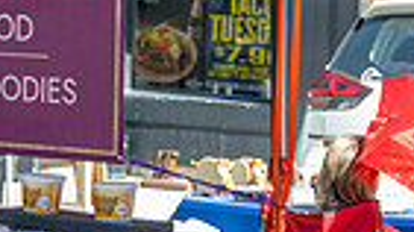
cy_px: 253
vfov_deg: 5.7
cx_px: 279
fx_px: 2336
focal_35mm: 213
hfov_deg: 10.1
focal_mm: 46
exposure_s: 1/200
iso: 200
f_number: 5.6
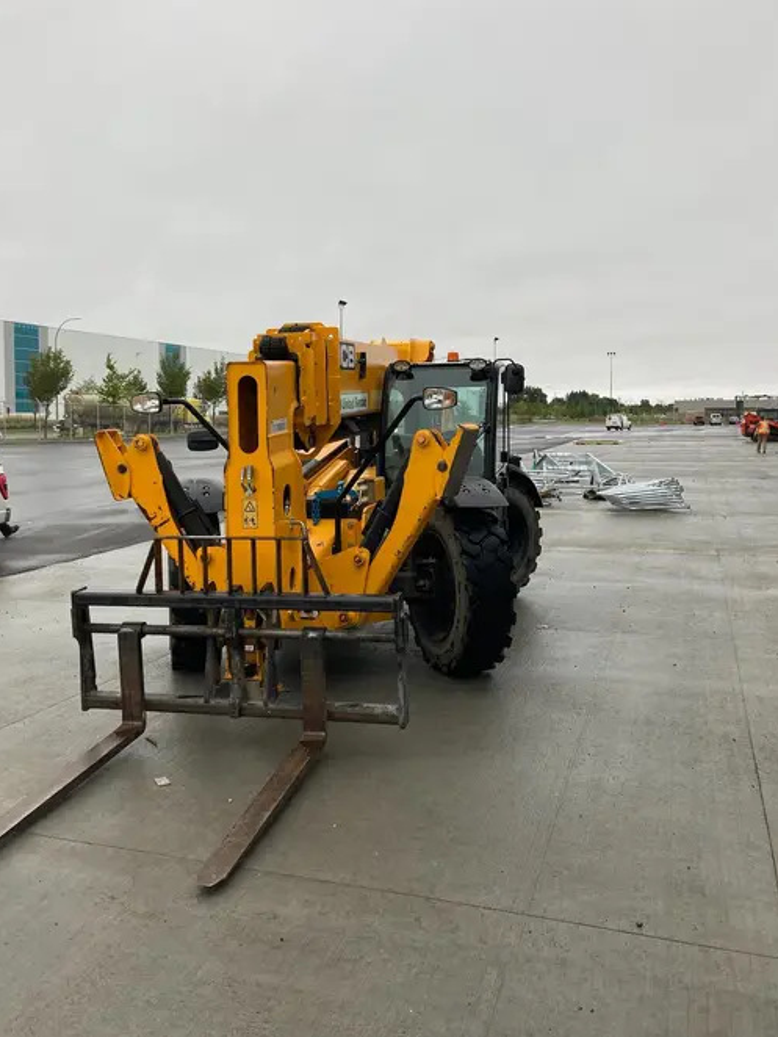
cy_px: 469
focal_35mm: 31
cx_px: 352
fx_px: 928
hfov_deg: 45.4
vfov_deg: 58.2
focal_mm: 3.99
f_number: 1.8
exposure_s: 1/121
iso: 40
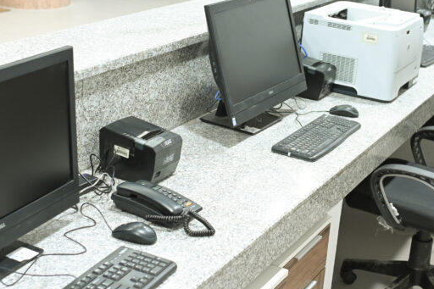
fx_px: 844
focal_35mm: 70
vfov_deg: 19.4
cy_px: 95
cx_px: 270
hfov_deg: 28.7
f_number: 4
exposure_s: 1/100
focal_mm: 35
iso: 2000
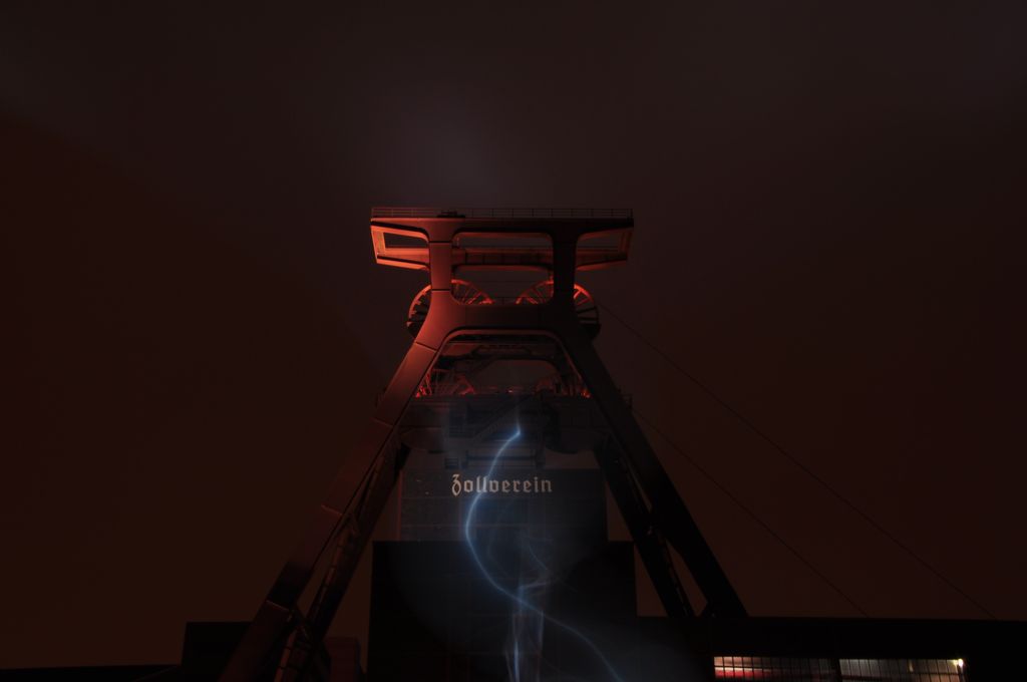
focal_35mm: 42
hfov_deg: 46.5
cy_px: 341
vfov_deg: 31.8
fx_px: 1197
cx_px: 514
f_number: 25
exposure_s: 20
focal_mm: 28
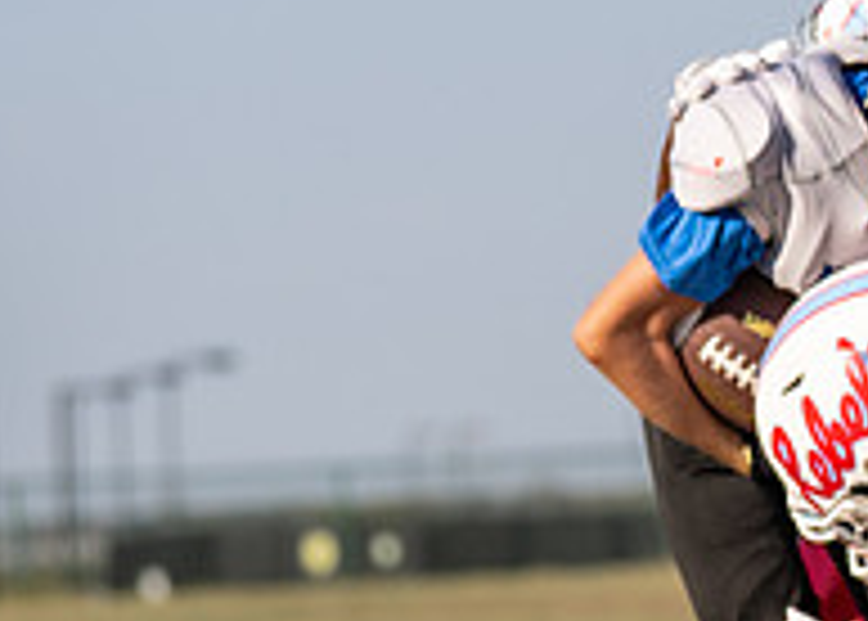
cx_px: 1436
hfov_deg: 5.9
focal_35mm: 336
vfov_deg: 4.3
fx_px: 8286
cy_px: 452
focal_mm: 79
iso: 125
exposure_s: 1/3200
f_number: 3.2
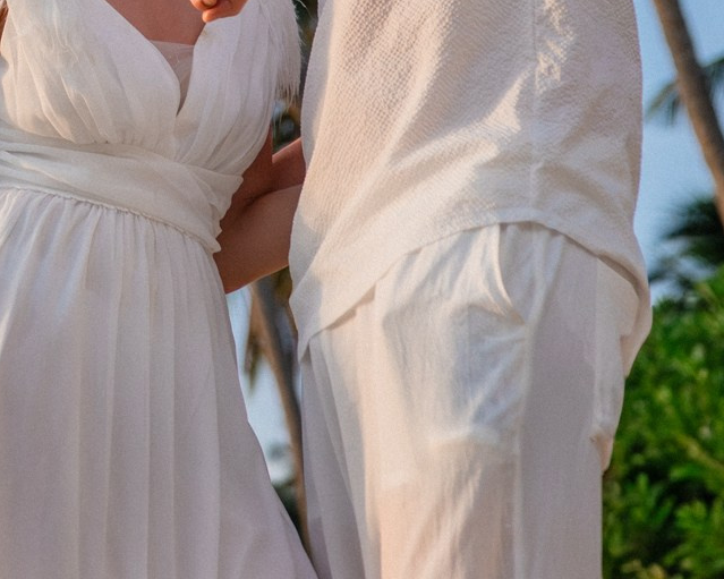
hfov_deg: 11.2
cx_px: -112
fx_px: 3621
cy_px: -239
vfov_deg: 9.0
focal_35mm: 169
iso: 2000
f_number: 2.8
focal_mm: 50
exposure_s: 1/8000
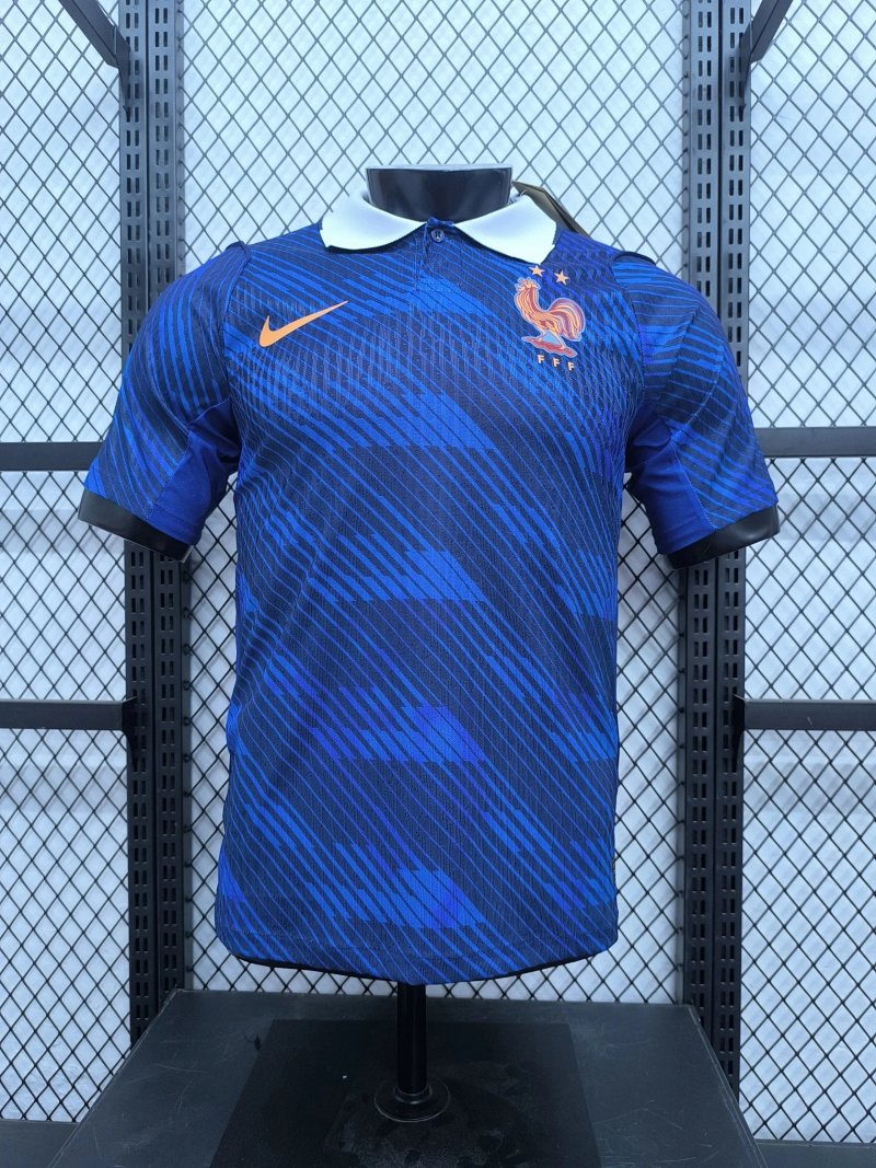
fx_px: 776
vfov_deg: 73.9
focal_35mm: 23
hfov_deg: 58.9
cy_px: 584
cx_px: 438
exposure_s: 1/50
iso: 800
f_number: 1.65
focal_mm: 6.14
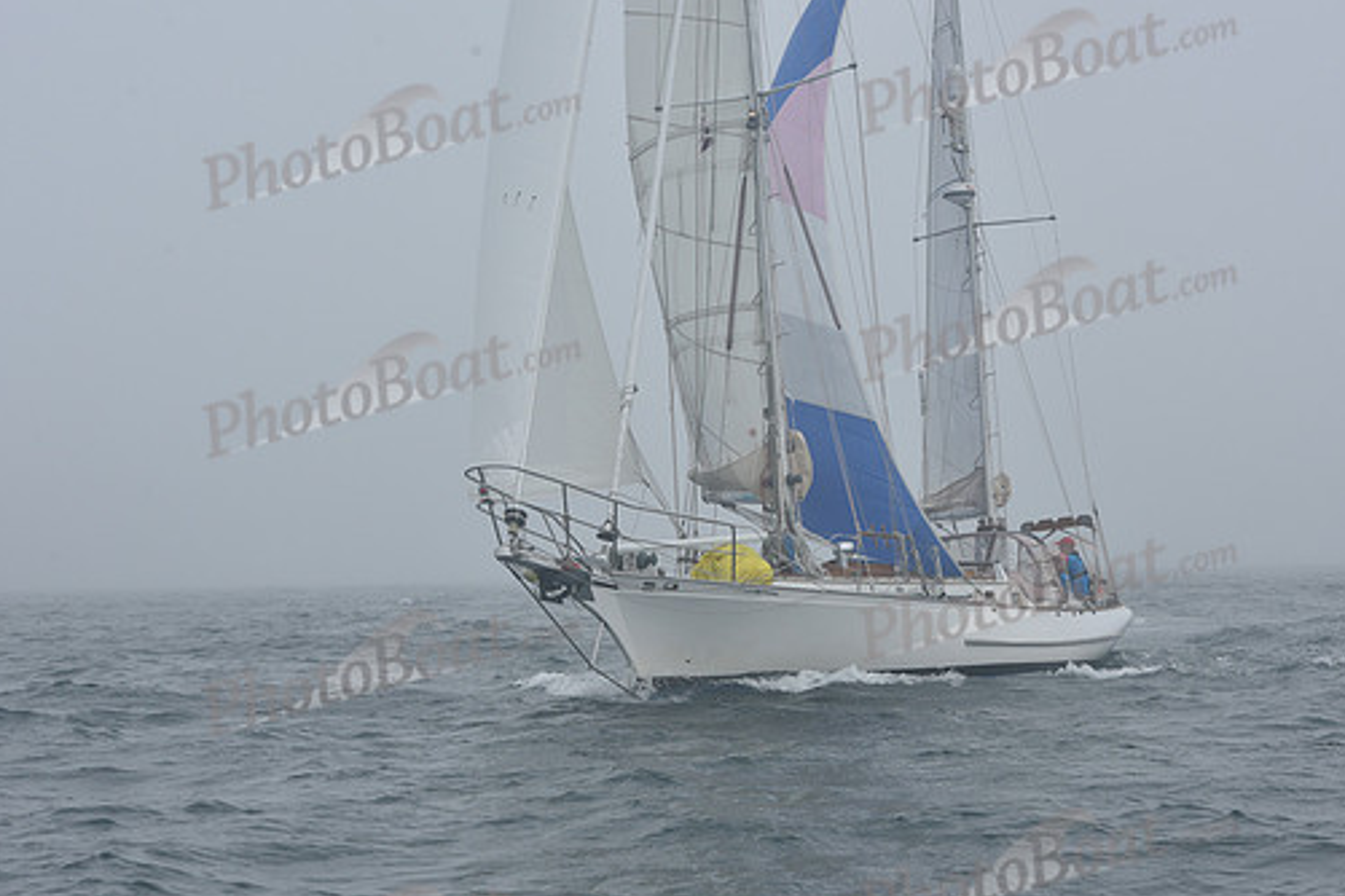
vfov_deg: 16.9
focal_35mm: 81
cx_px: 722
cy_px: 490
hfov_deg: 25.1
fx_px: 3026
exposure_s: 1/800
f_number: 10
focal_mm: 70
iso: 250
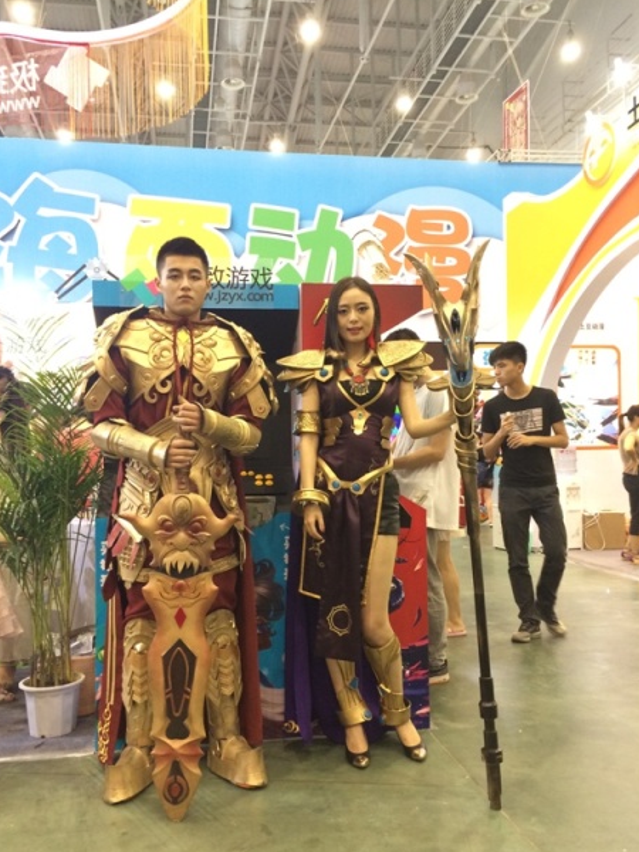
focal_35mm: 32
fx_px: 788
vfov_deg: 56.8
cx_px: 302
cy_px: 450
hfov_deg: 44.1
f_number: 2.2
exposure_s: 1/33
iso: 250
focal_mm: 4.12
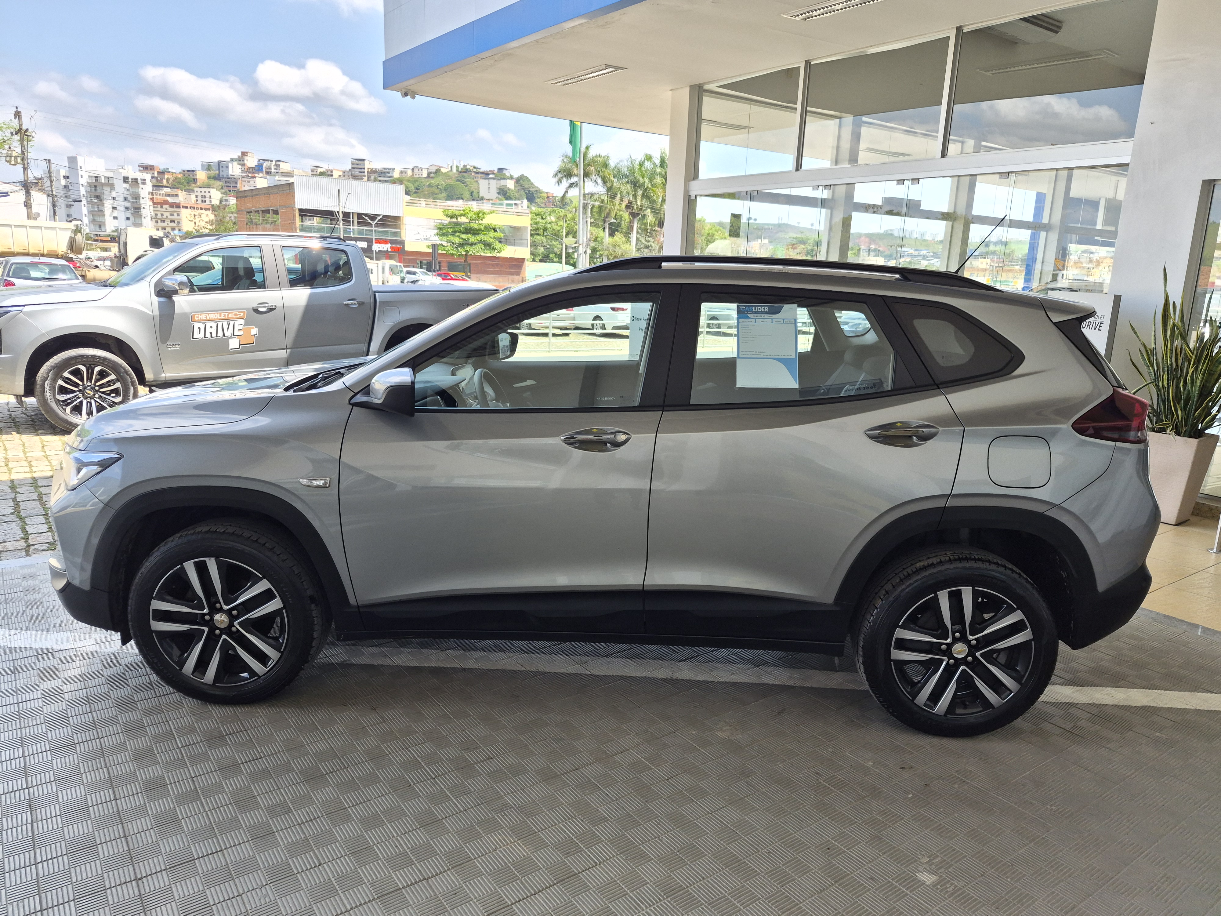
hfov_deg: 73.9
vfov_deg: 58.9
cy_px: 458
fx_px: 811
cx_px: 610
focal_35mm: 23
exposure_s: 1/1484
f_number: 1.8
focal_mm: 5.4
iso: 80
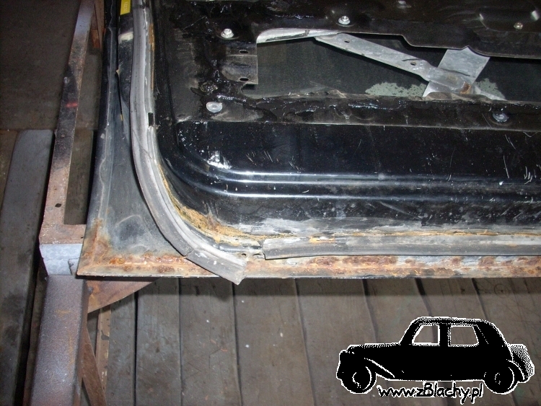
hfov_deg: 50.1
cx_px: 270
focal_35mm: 37
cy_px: 203
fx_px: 578
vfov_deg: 38.7
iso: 200
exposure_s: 1/60
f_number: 2.8
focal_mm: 6.2
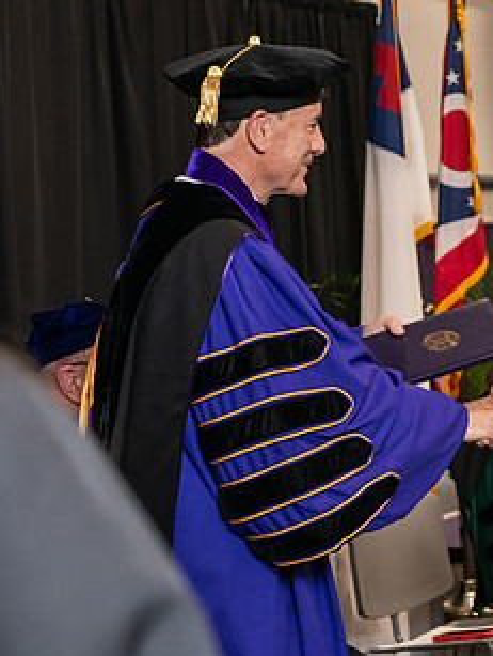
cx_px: 431
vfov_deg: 15.5
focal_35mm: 127
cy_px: 294
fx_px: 2407
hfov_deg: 11.6
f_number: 5
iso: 1600
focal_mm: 70
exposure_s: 1/125
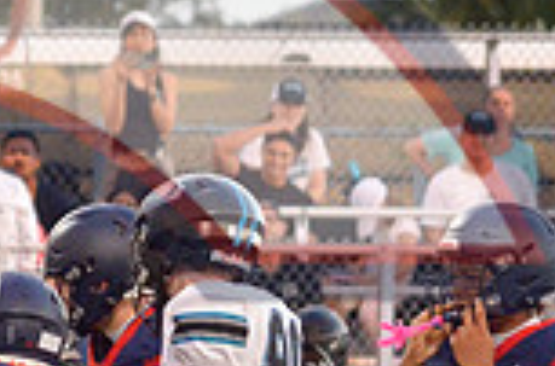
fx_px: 14461
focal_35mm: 941
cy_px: 446
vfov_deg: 1.5
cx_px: -185
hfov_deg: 2.2
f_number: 5
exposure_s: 1/500
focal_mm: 165
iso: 4500
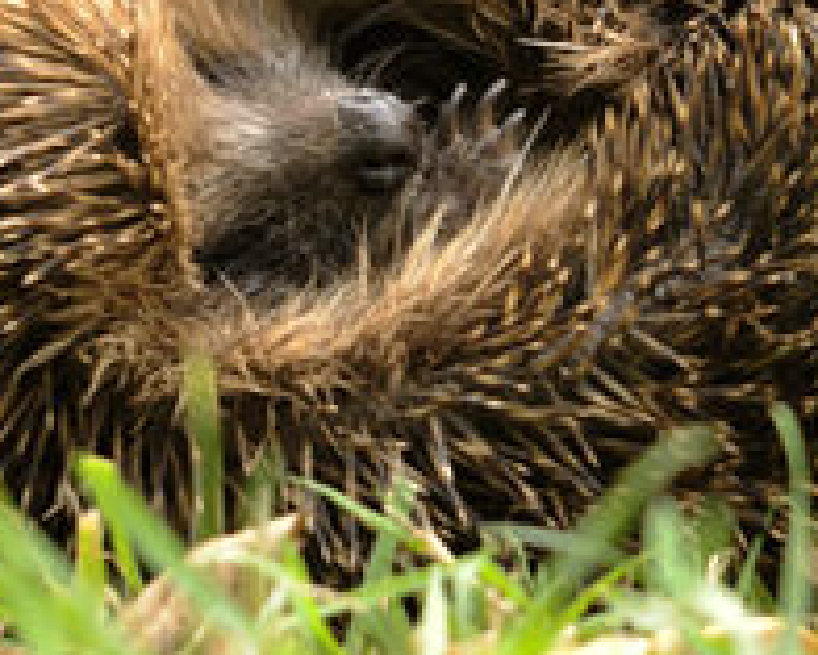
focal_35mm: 1604
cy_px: 52
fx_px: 38852
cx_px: 536
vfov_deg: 1.0
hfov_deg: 1.2
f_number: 6.3
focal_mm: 500
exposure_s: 1/25
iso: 400
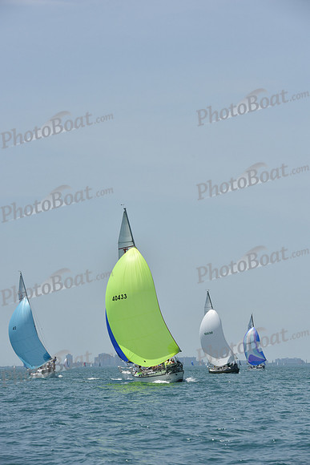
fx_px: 1807
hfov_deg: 9.8
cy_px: 232
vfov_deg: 14.7
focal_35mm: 140
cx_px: 155
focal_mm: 140
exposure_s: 1/1250
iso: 250
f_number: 9
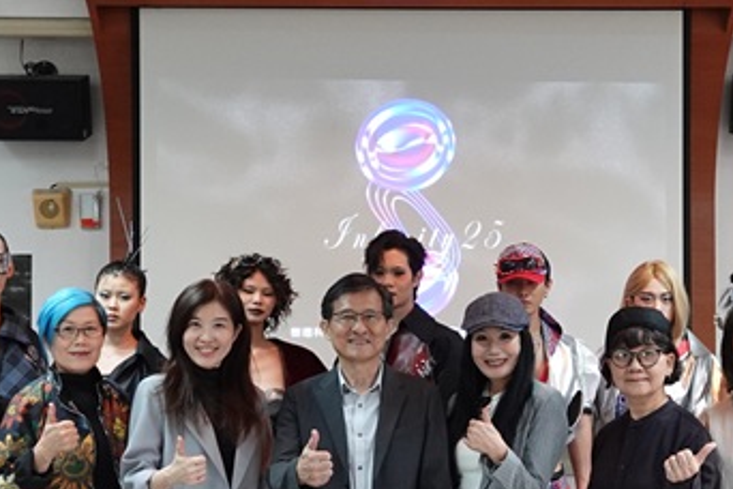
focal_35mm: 69
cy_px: 377
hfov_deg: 29.2
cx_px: 424
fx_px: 1405
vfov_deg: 19.6
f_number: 2.8
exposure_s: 1/50
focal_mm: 9.13
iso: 640
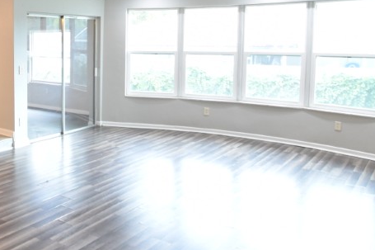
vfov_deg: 34.4
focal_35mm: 38
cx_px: 69
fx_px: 396
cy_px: 68
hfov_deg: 47.6
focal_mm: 10
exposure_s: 1/45
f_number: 3.5
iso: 800
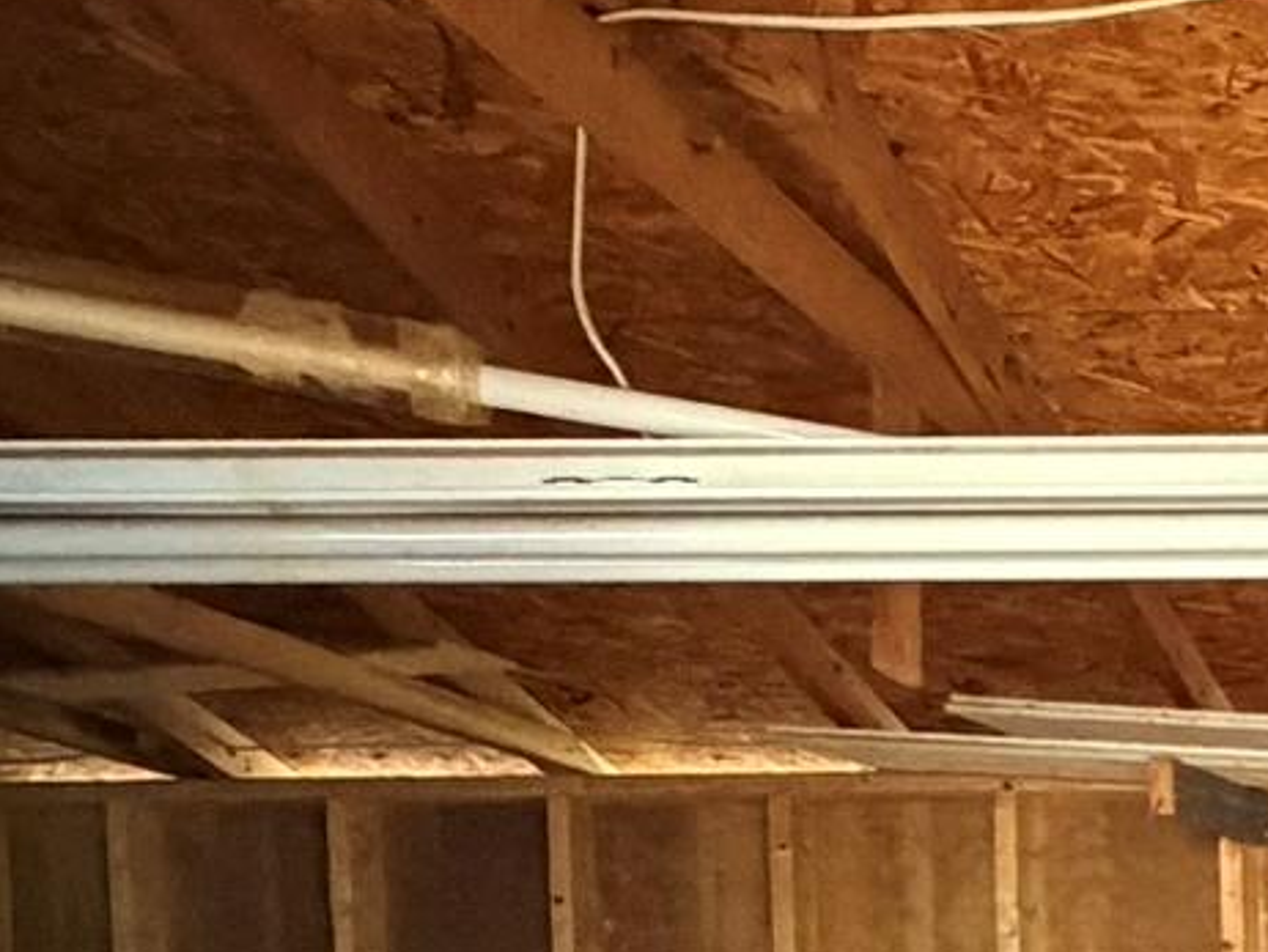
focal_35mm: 62
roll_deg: +0.7
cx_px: 1927
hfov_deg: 24.1
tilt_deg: -1.9
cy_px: 1364
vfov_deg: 20.7
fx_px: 2272
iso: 1250
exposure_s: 1/60
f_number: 2.2
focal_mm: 2.22
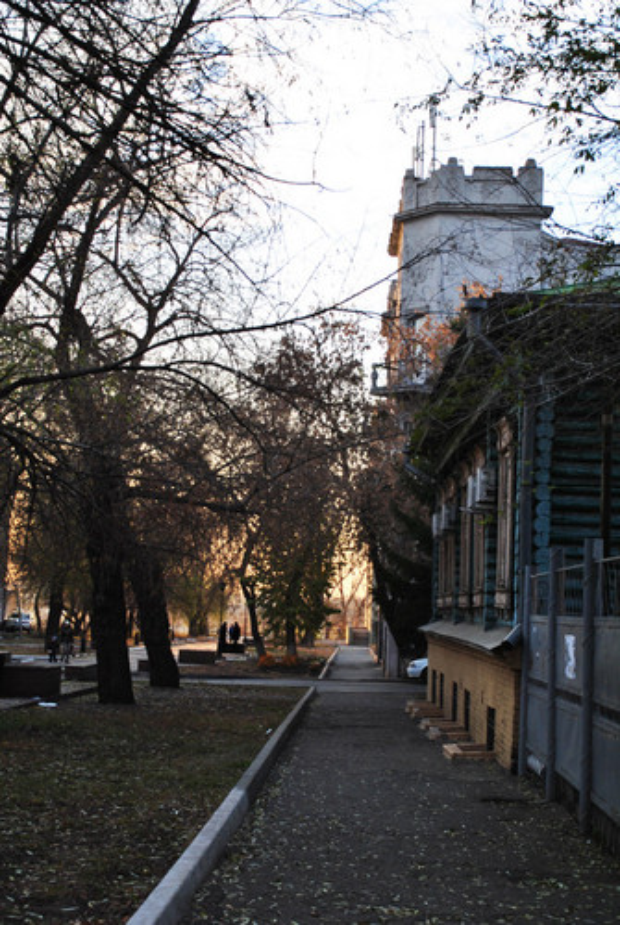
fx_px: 1313
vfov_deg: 38.8
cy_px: 462
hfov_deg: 26.6
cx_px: 310
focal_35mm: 51
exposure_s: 1/80
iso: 200
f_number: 8
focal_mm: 34
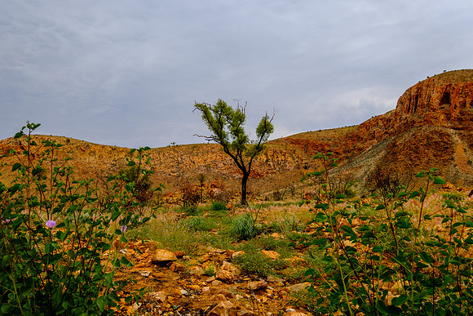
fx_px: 473
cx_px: 236
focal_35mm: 36
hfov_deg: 53.1
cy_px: 158
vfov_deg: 36.9
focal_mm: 24
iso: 200
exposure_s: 1/280
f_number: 8
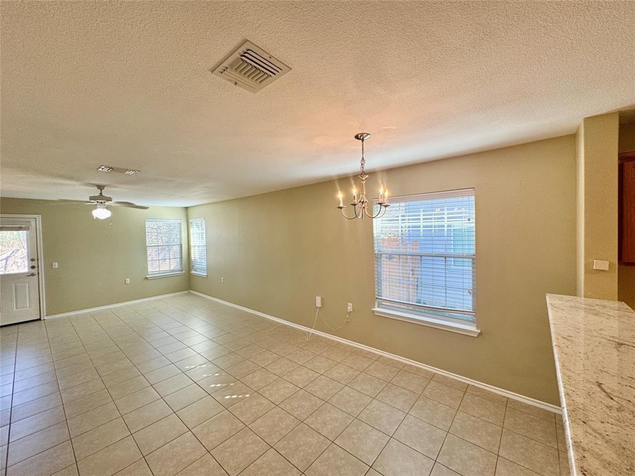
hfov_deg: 102.1
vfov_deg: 85.7
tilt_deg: -1.1
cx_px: 318
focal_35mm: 14
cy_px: 238
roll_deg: +1.6
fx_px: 257
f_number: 2.2
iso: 100
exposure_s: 1/120
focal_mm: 2.22
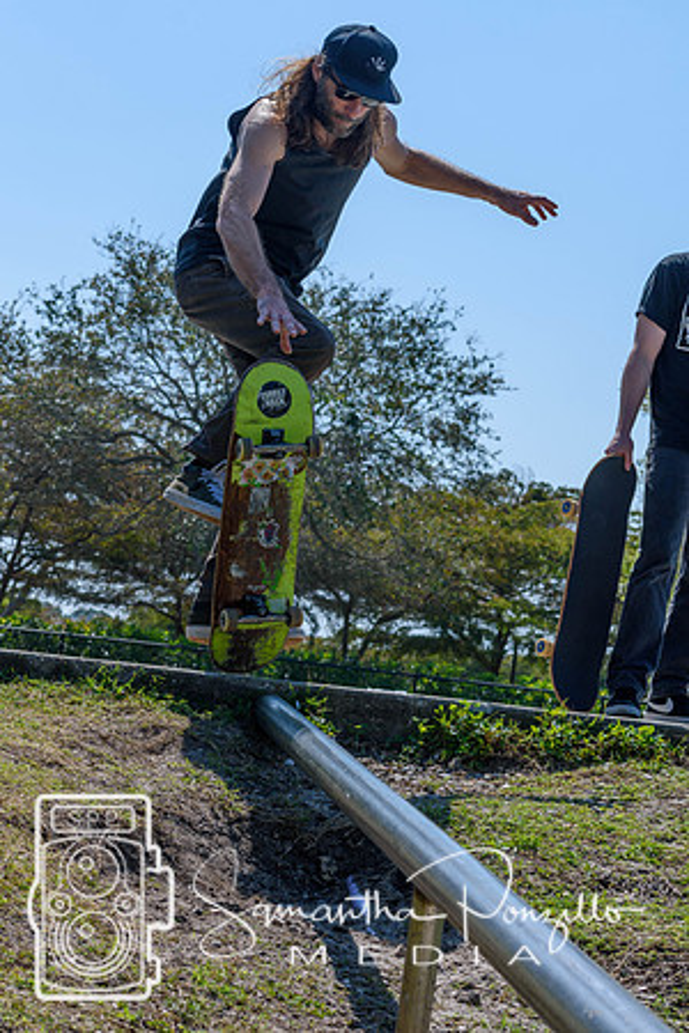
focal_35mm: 105
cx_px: 344
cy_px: 516
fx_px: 3014
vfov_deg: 19.5
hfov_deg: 13.0
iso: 200
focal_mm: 70
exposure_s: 1/1000
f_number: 8
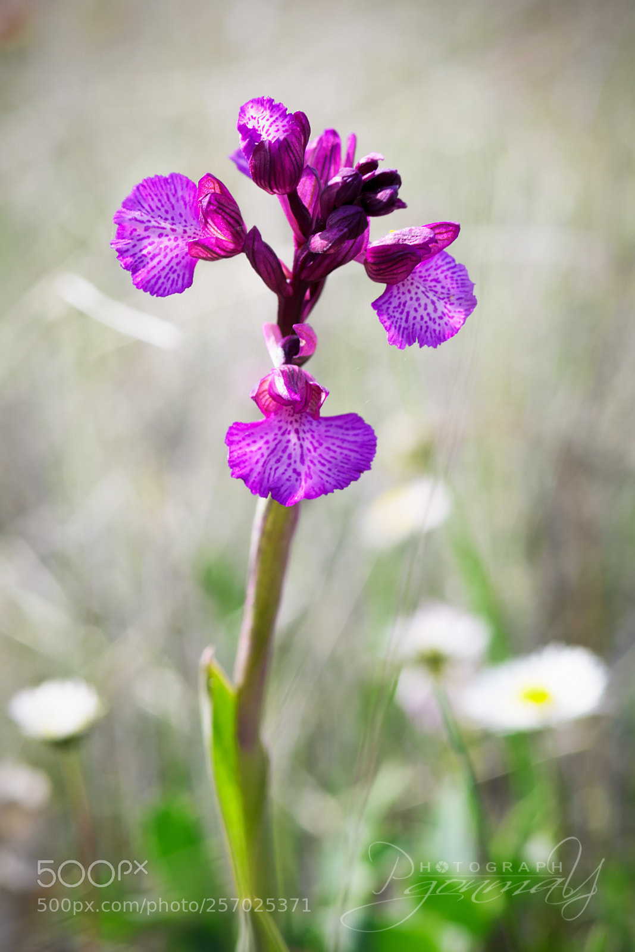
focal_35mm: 158
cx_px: 318
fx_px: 4166
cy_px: 476
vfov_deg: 13.0
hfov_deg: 8.7
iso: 160
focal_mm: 105
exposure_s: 1/320
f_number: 8
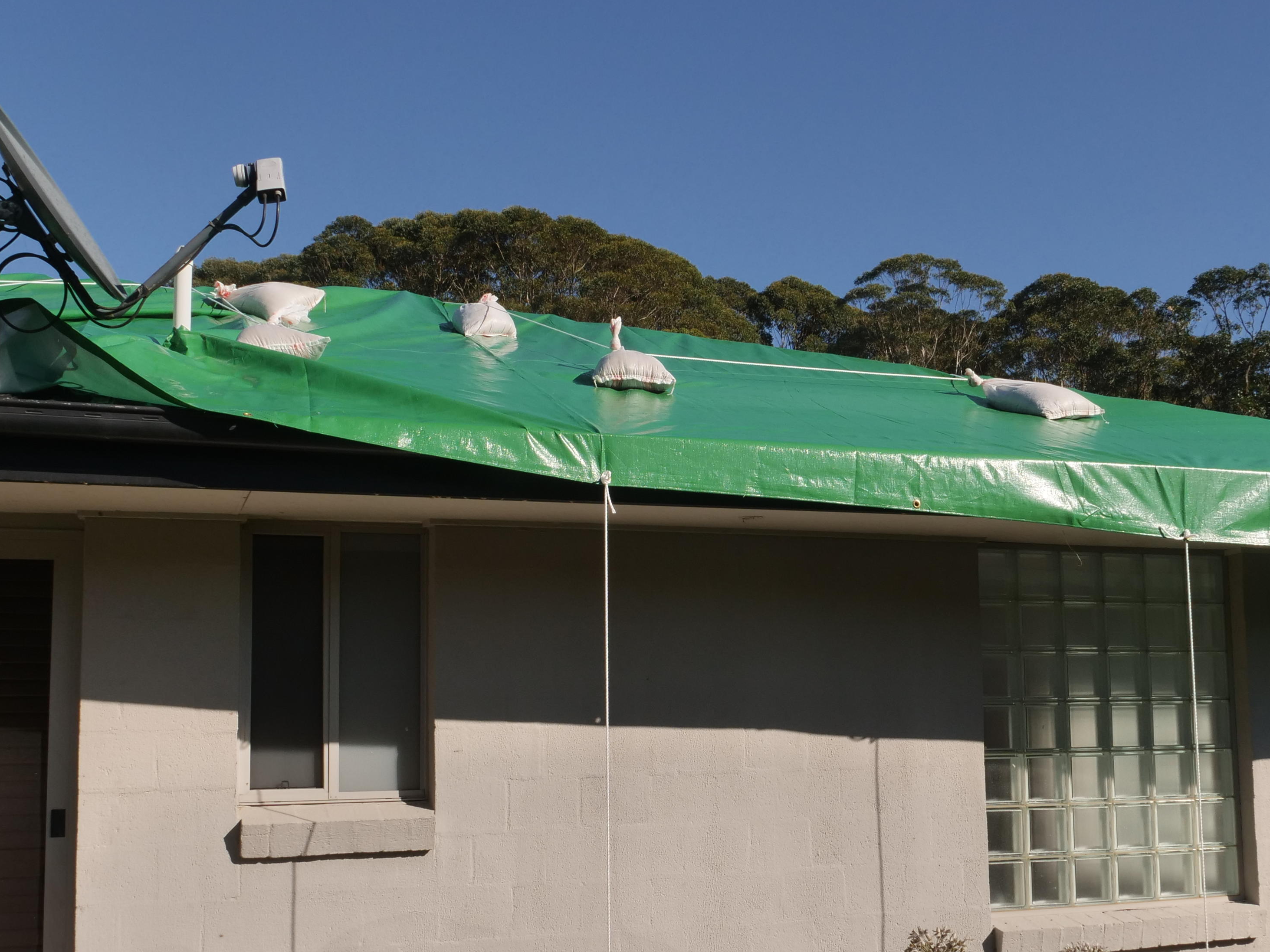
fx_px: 1504
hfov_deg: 45.7
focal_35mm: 41
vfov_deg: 35.0
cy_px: 558
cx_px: 722
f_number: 8
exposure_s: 1/800
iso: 200
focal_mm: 12
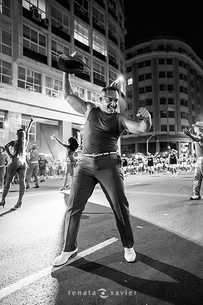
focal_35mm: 24
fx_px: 203
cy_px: 152
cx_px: 102
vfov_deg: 73.7
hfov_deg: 53.1
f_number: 2.2
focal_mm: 24
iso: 2500
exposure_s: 1/200
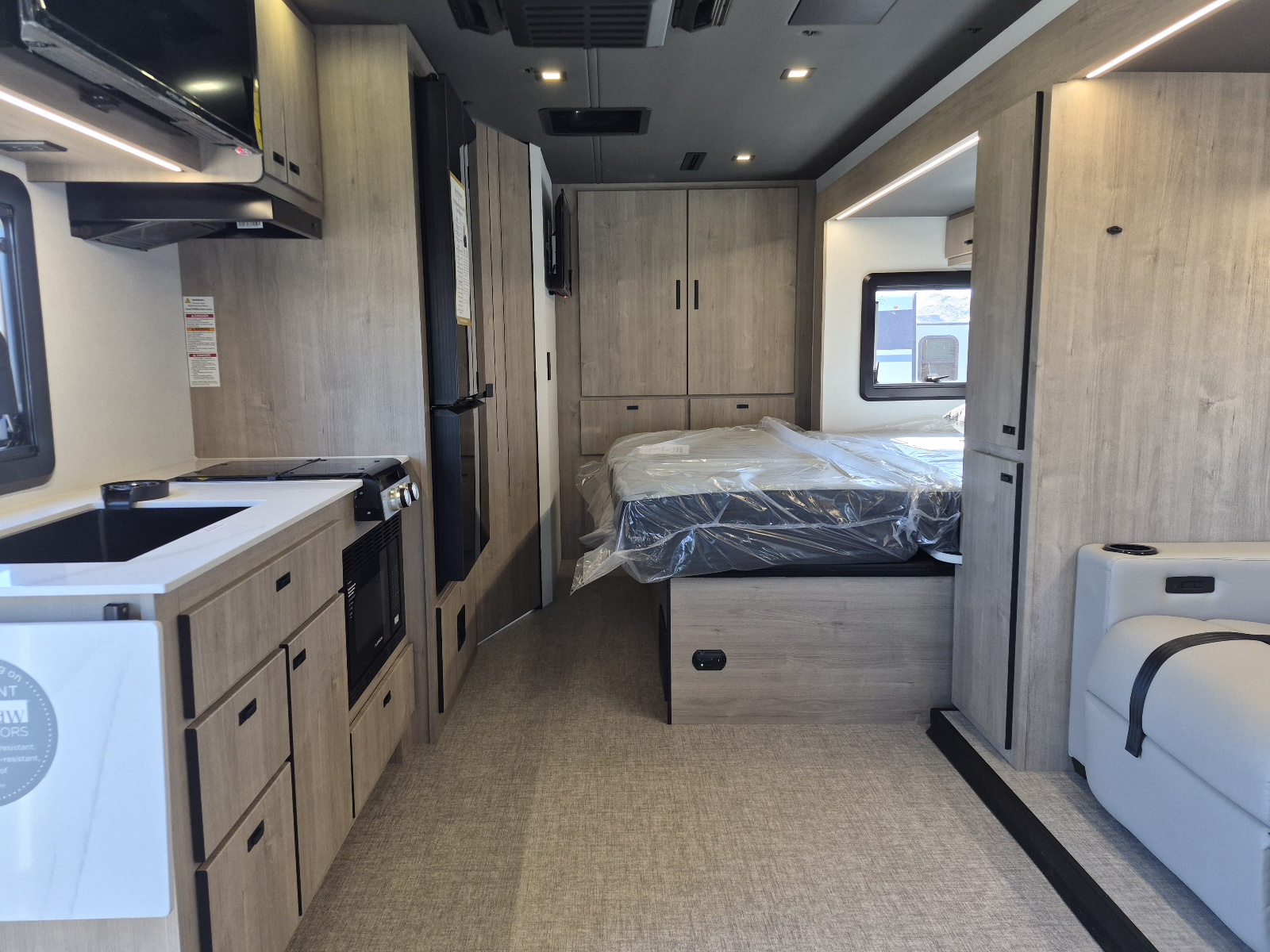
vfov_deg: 58.9
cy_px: 476
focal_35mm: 23
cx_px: 635
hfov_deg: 73.9
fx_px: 844
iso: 160
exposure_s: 1/182
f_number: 1.8
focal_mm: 5.4
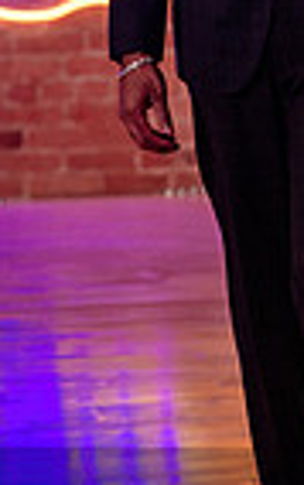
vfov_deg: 7.9
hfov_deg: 5.0
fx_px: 3479
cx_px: 228
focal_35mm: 263
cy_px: -31
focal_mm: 44
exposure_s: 1/250
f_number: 2
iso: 500
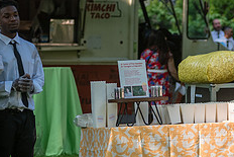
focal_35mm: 358
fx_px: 2328
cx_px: 205
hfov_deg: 5.7
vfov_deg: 3.8
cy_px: 107
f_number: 4
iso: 500
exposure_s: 1/640
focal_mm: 120
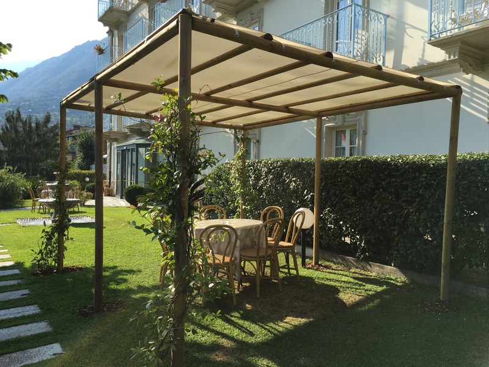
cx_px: 244
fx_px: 410
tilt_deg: -0.1
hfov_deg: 61.7
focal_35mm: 29
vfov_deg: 48.2
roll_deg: -1.1
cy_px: 184
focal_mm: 4.15
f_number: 2.2
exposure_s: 1/793
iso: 25
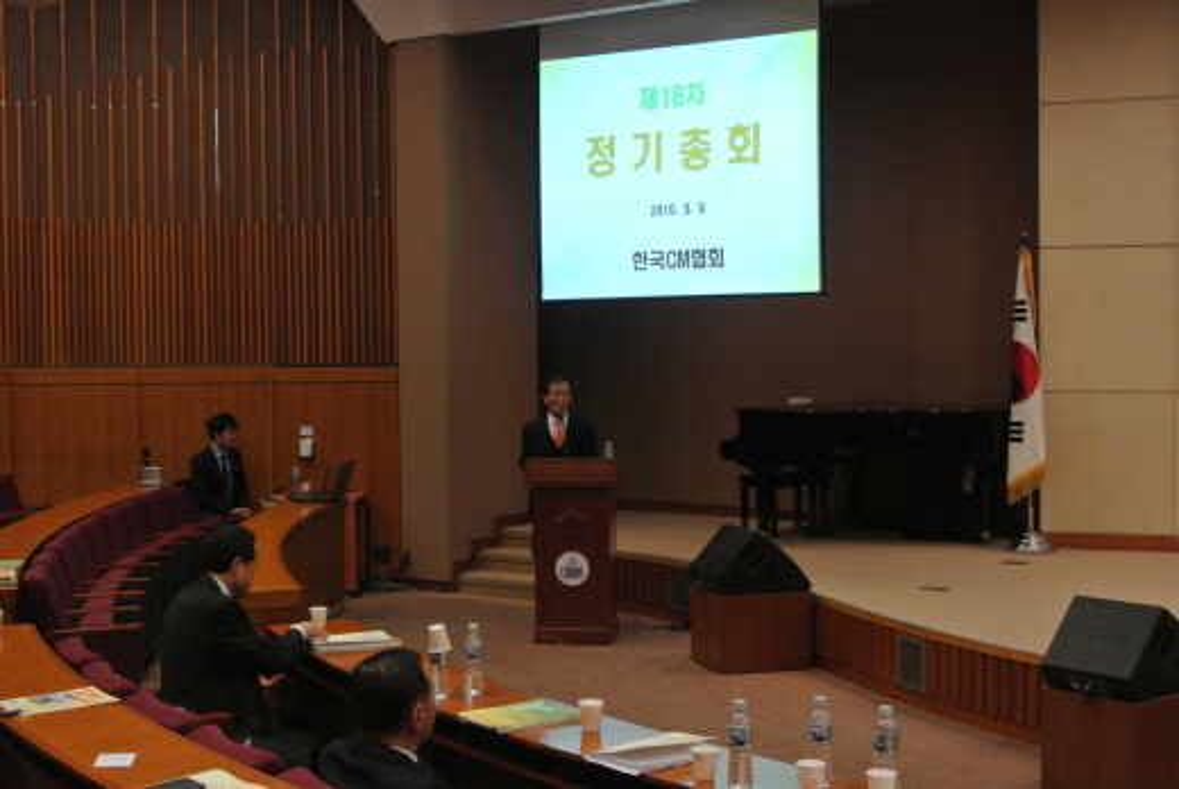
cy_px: 394
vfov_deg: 26.6
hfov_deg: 38.8
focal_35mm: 51
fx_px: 1672
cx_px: 590
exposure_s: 1/125
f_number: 4.8
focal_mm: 18.9
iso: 1600
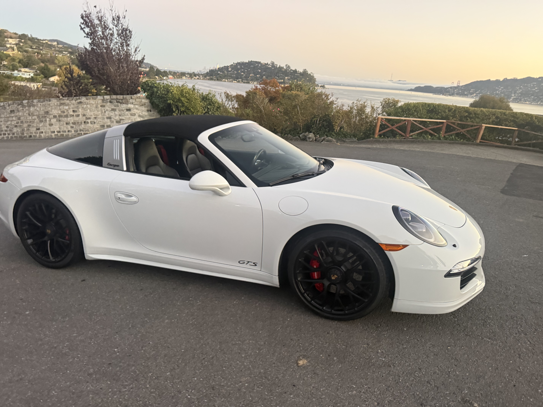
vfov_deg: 56.8
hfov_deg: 71.6
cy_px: 204
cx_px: 272
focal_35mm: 24
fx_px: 376
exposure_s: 1/60
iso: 500
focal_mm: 6.76
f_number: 1.78
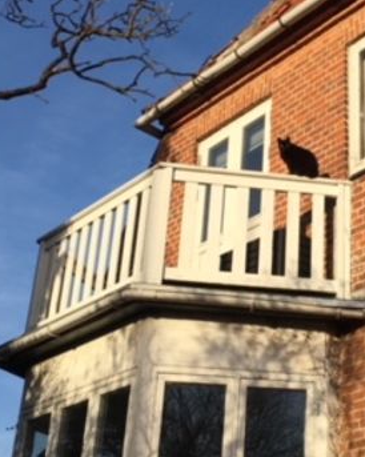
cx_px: 321
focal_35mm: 66
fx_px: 892
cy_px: 204
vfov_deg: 28.7
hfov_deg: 22.6
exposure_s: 1/1799
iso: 32
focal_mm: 4.15
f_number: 2.2
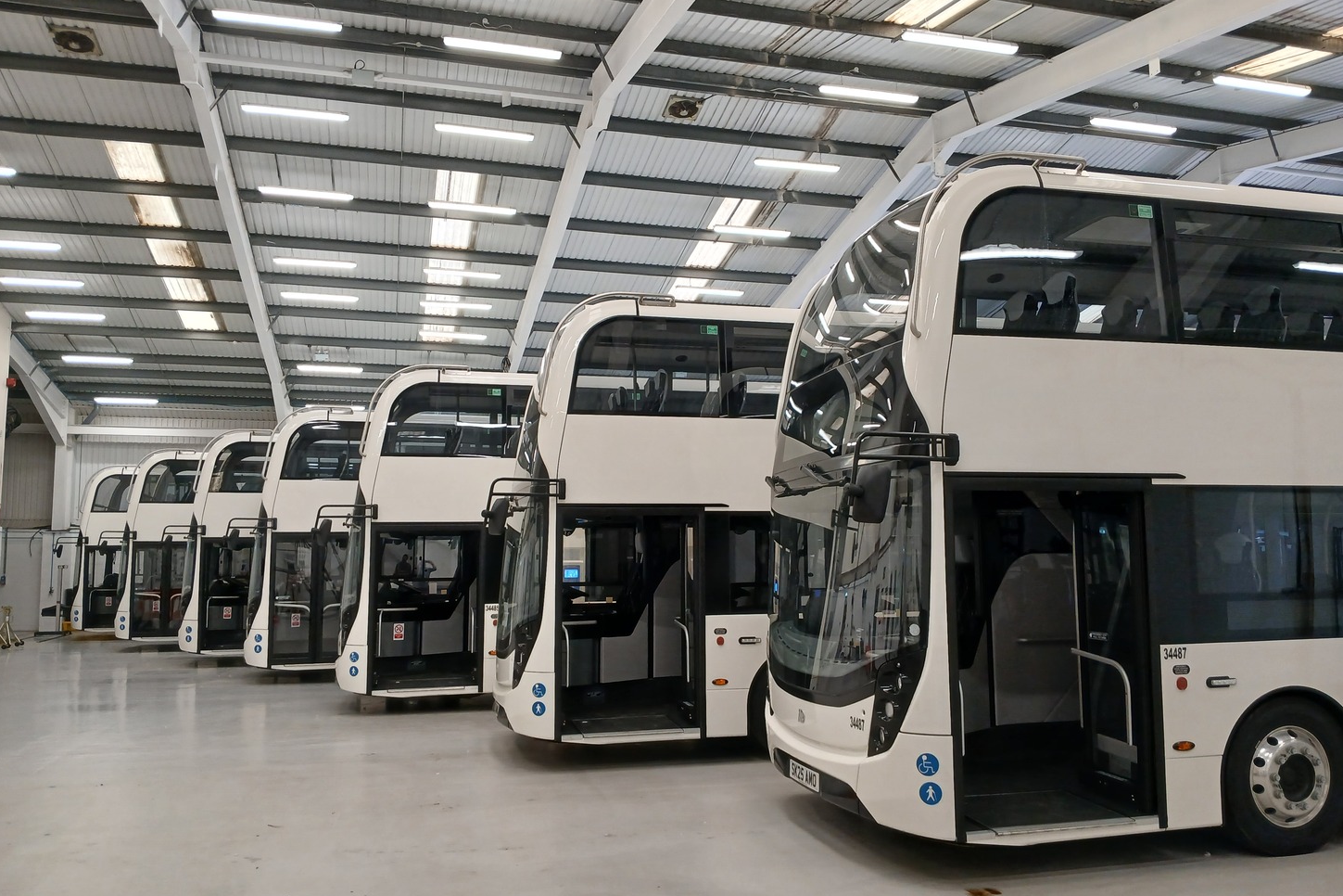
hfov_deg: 65.5
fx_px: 1044
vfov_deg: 46.4
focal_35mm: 28
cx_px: 690
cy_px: 455
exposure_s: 1/50
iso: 80
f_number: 1.8
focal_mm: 3.98
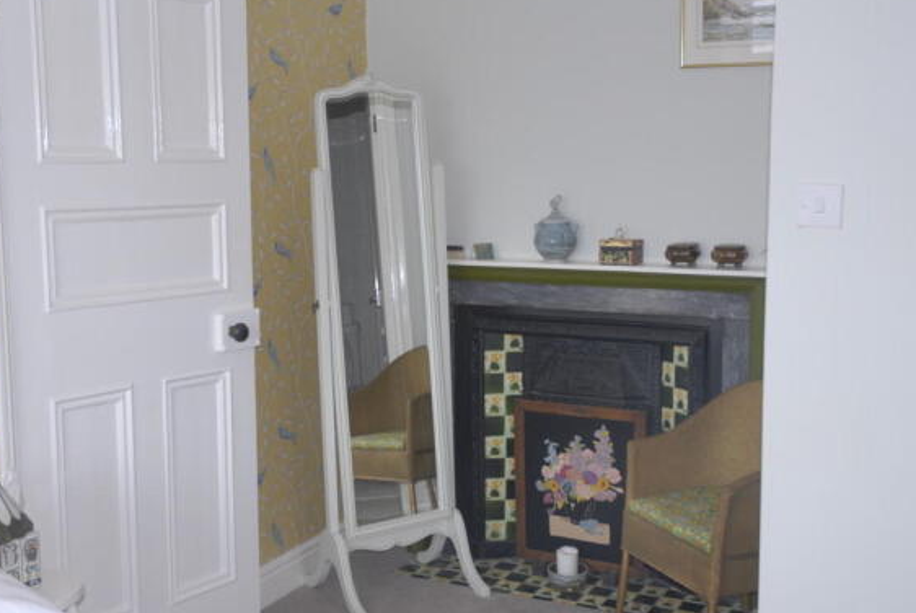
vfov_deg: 26.8
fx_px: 1288
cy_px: 306
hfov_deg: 39.1
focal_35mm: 51
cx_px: 405
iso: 200
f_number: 3.8
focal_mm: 29
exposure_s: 1/60
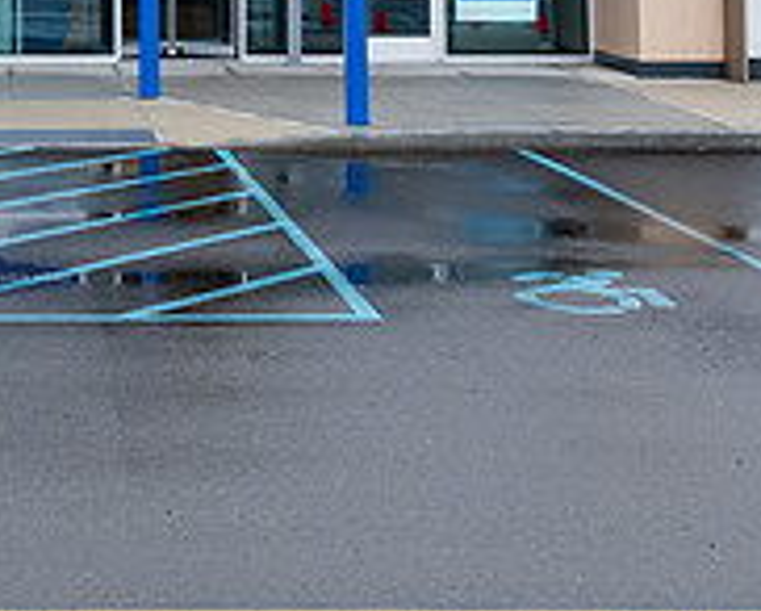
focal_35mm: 74
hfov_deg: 24.7
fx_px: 1668
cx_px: 28
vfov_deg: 19.1
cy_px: -198
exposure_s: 1/160
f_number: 8
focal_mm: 24
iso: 200
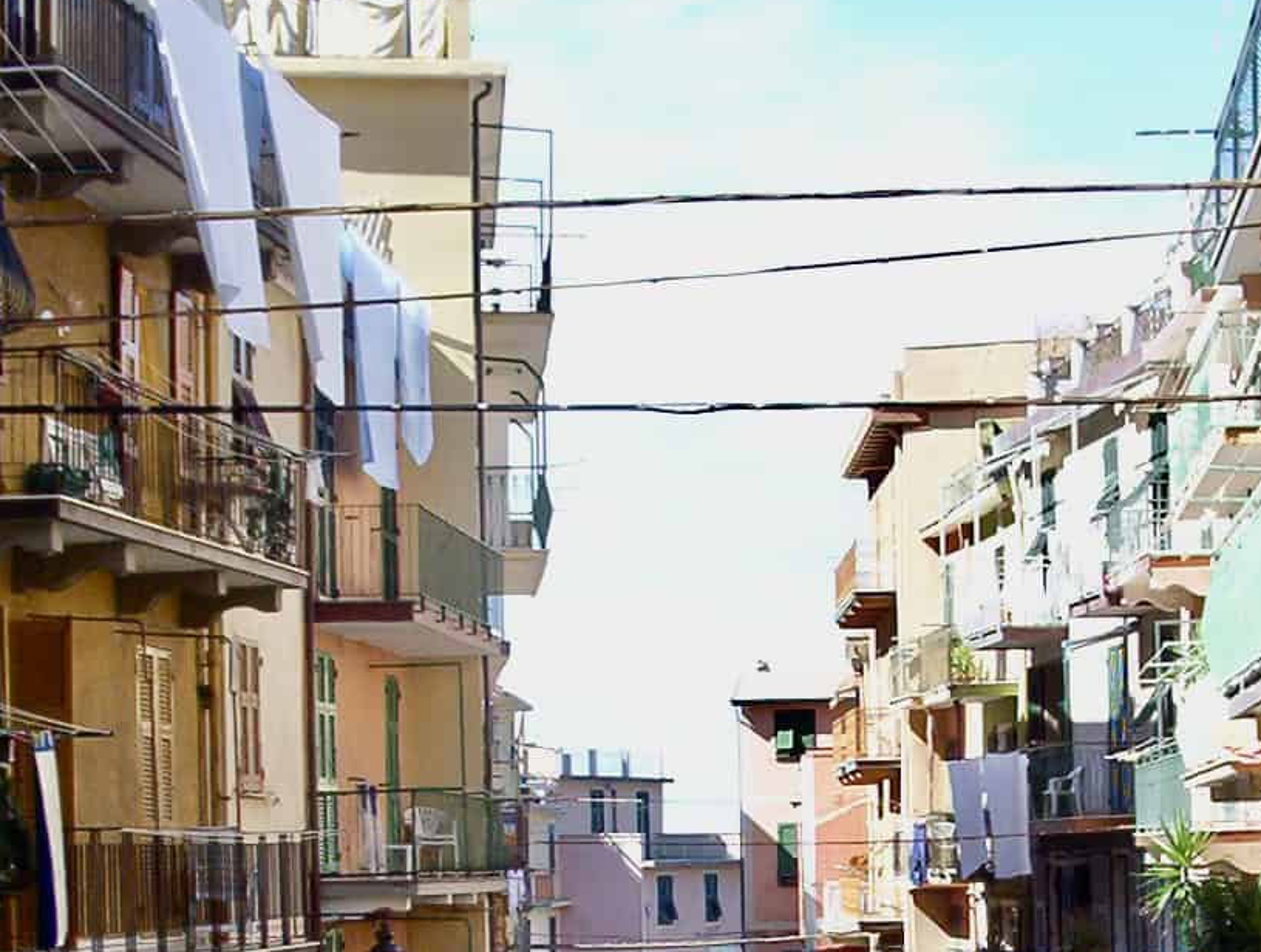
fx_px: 2848
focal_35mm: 78
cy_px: 907
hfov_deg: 24.9
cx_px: 765
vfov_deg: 18.6
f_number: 4.5
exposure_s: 1/231
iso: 100
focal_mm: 6
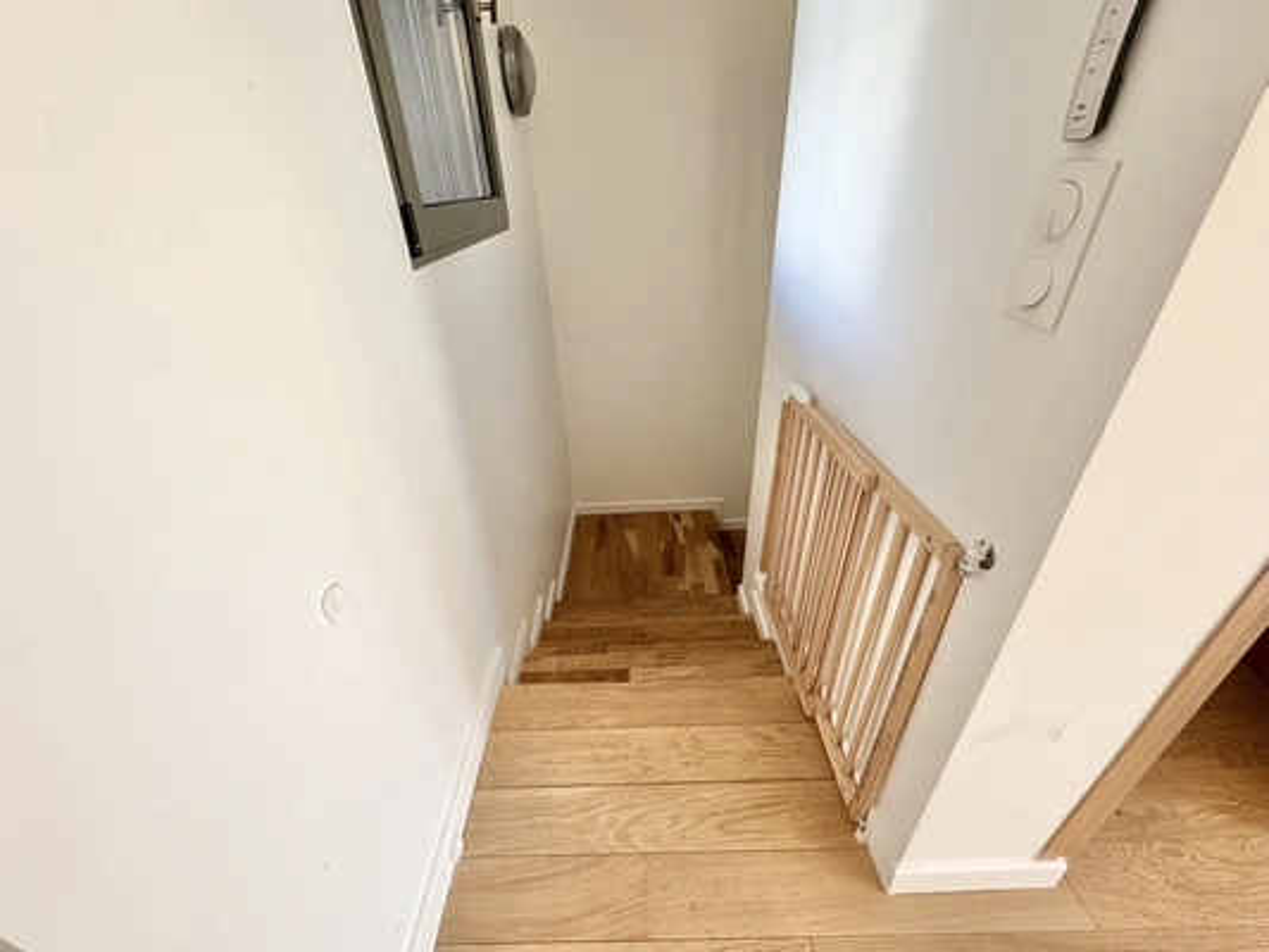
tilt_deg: -30.2
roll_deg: +2.6
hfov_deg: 102.1
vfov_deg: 85.7
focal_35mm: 14
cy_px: 476
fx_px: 513
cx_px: 634
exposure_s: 1/99
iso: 160
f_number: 2.2
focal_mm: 2.22
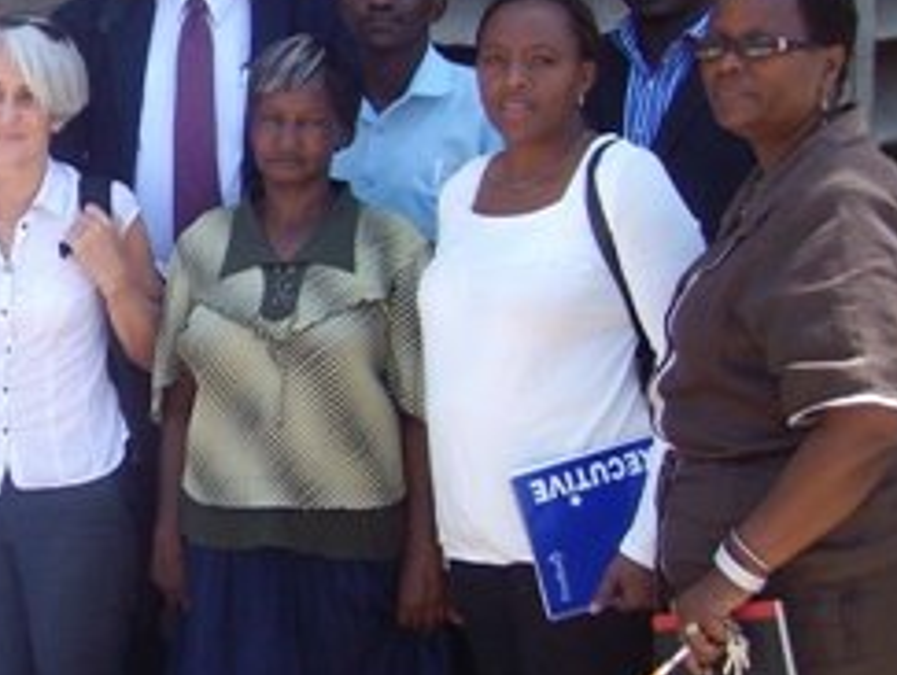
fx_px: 2388
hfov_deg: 20.0
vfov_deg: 16.1
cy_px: 299
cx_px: -177
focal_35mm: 92
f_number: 2.8
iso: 80
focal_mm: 5.8
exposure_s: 1/238
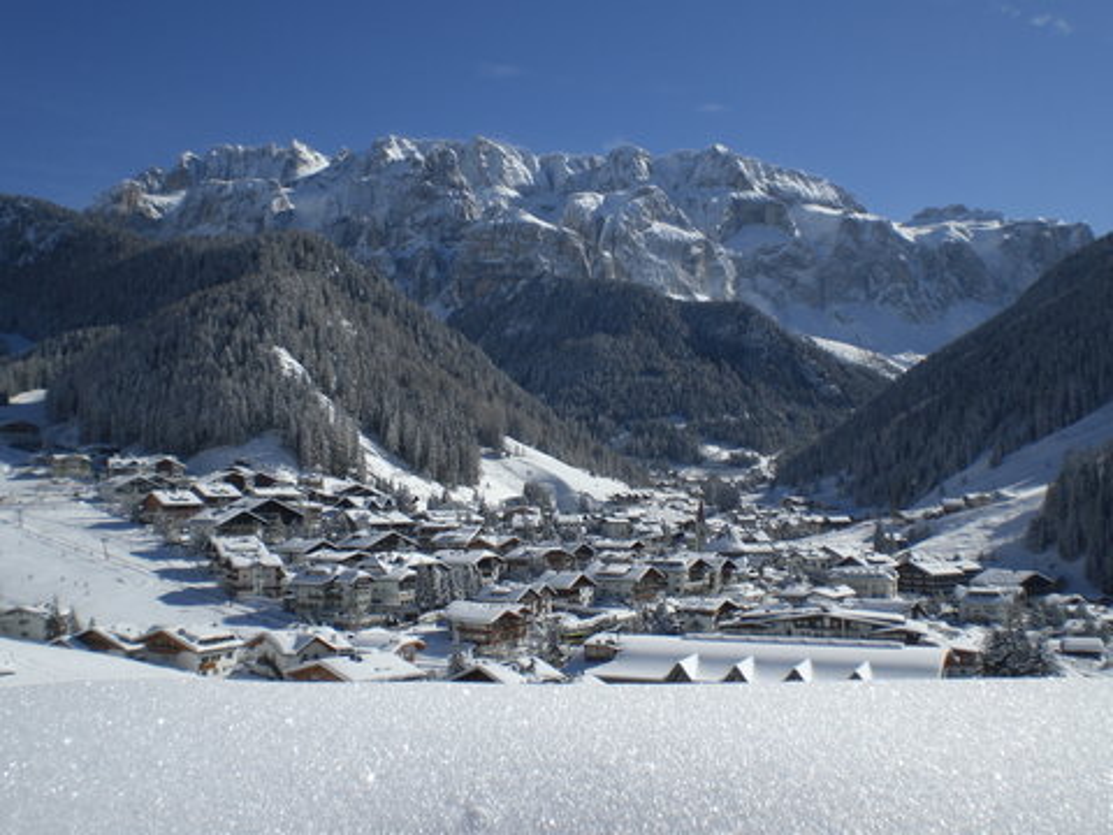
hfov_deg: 49.0
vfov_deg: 37.7
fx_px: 1222
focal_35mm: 38
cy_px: 418
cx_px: 556
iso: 50
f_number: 4.4
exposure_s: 1/800
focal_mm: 6.3
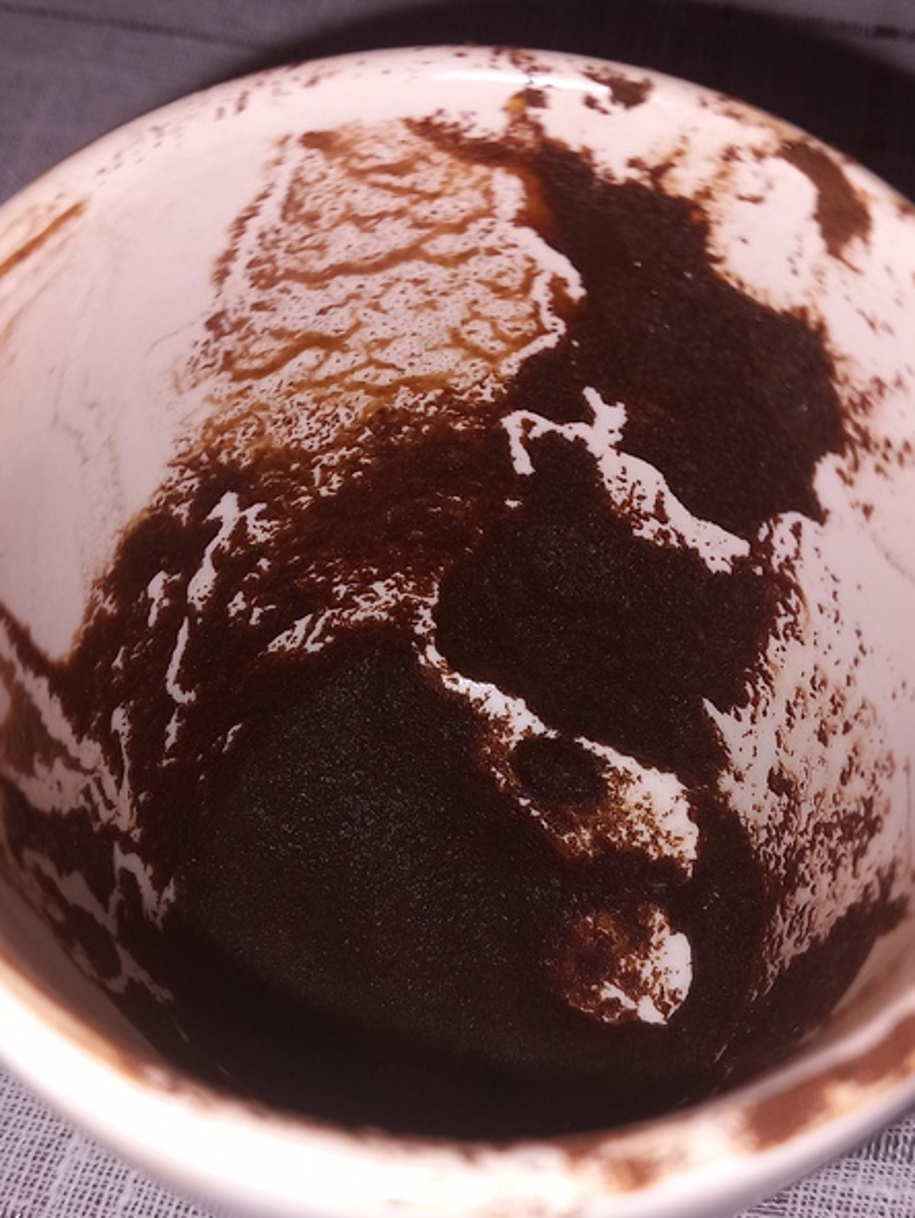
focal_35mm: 42
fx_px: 1479
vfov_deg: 44.6
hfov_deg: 34.4
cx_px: 464
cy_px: 717
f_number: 1.8
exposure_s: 1/100
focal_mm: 4
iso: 25
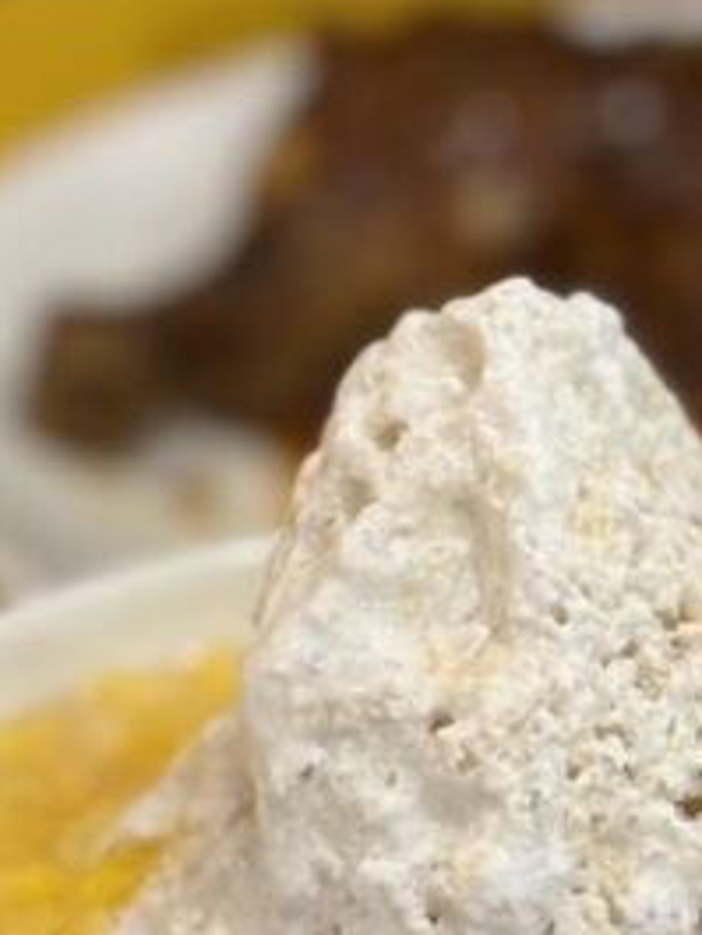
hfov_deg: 8.8
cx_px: 547
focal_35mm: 169
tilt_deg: -22.7
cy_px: 446
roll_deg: +3.3
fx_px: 4566
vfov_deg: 11.7
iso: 200
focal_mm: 6.76
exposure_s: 1/50
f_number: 1.78
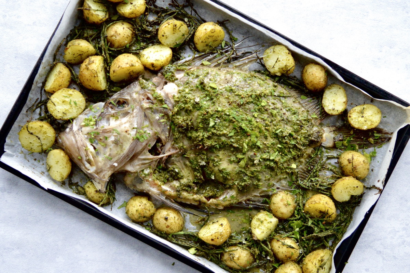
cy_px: 136
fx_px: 358
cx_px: 205
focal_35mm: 32
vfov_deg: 41.6
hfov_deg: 59.5
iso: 1100
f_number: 3.8
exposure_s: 1/500
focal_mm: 21
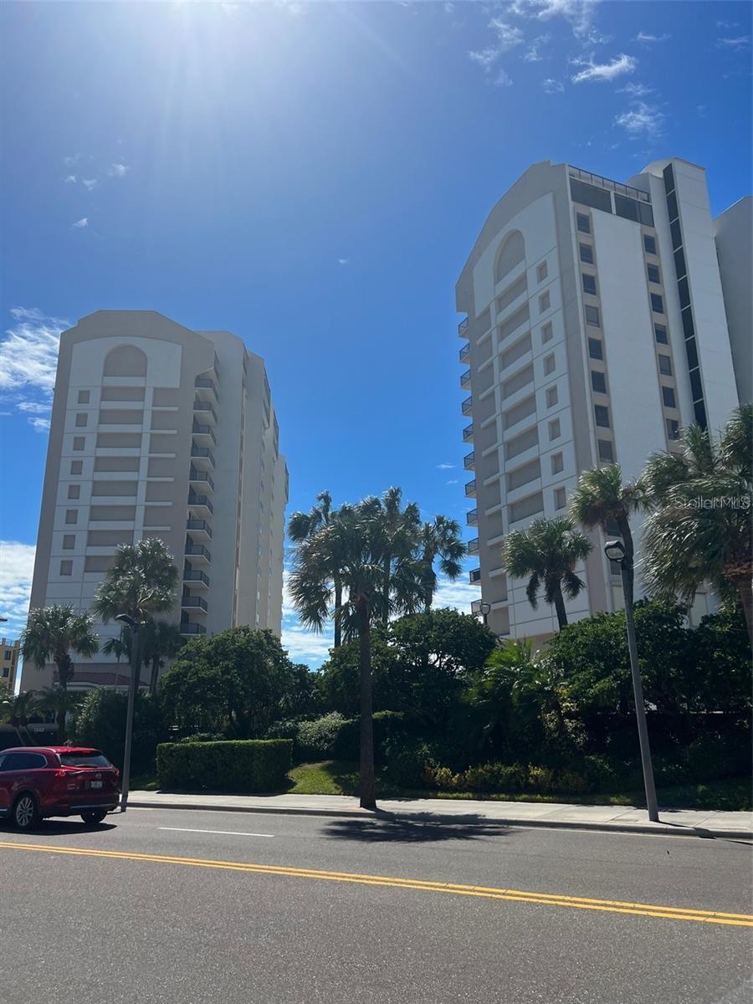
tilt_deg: +15.7
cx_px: 376
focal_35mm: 26
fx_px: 754
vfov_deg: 67.3
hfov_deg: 53.1
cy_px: 502
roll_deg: +1.1
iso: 50
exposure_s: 1/7463
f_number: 1.5
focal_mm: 5.7
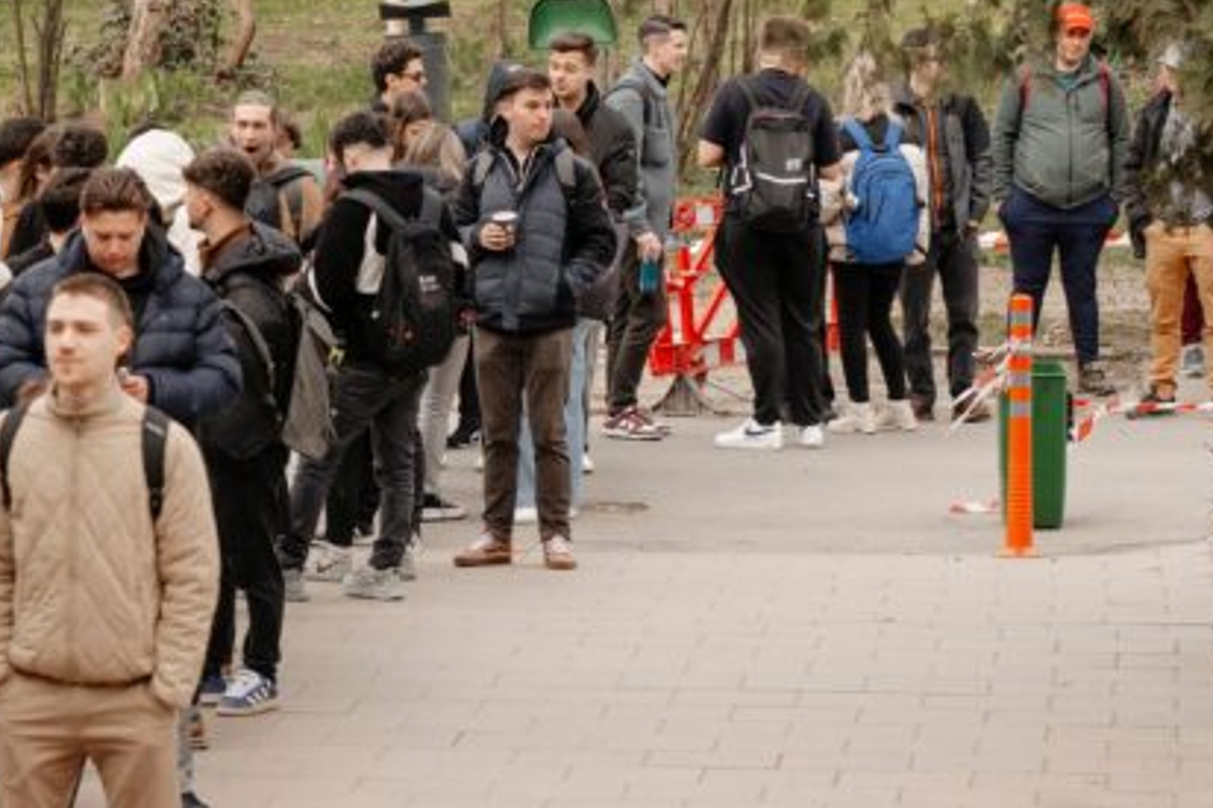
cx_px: 67
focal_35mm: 267
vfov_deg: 5.1
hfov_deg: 7.7
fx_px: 8992
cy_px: 402
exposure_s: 1/400
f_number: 5
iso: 640
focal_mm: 105
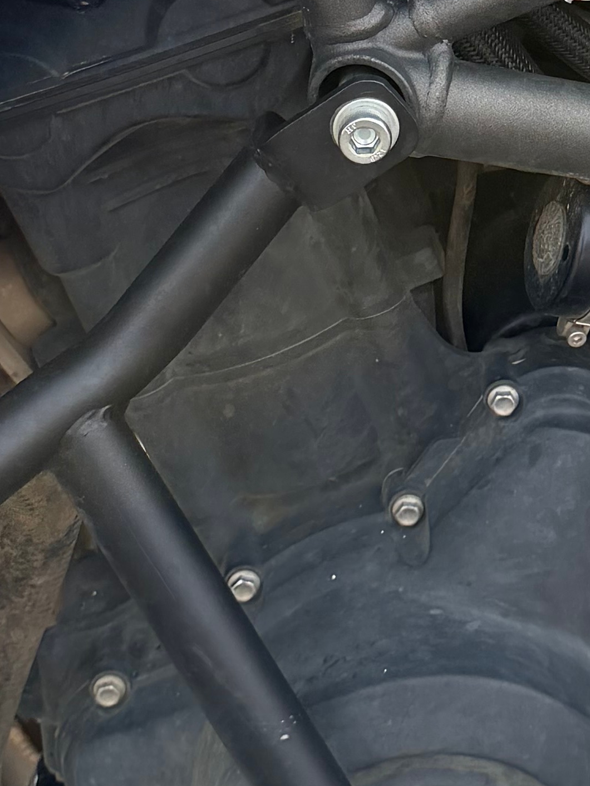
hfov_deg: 14.6
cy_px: -3
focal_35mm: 97
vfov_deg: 19.6
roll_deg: +0.7
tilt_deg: -3.6
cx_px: 782
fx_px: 2204
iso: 100
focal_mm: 6.76
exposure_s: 1/1553
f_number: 1.78
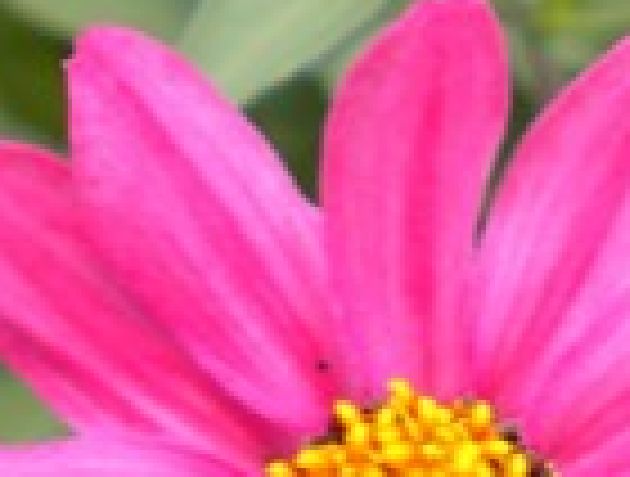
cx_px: 468
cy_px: 598
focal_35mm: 136
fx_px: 2484
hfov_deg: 14.4
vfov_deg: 10.7
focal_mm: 7.4
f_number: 3.5
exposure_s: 1/213
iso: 80
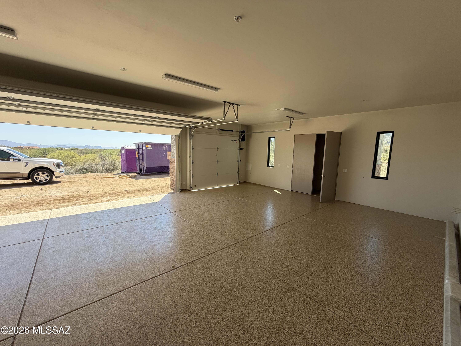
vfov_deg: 85.7
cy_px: 173
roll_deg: -0.9
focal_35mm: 14
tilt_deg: -6.2
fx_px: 186
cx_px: 230
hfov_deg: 102.1
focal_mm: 2.22
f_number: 2.2
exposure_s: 1/416
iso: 64
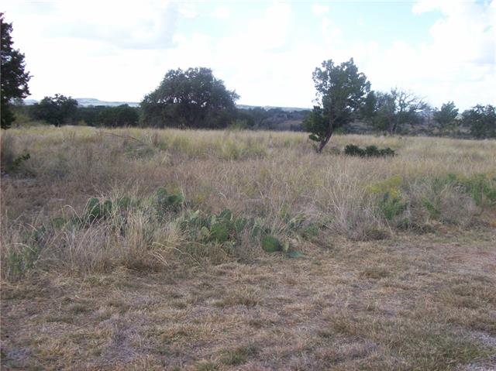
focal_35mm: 36
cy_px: 186
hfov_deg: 51.4
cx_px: 248
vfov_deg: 39.6
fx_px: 515
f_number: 2.7
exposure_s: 1/534
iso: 80
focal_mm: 6
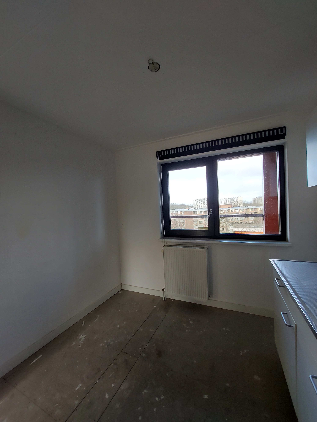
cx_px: 158
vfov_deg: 106.2
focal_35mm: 13
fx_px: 159
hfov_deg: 89.9
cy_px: 211
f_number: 2.2
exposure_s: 1/100
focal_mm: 1.74
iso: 64
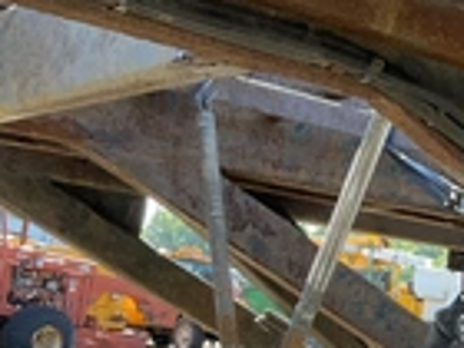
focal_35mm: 83
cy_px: 365
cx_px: 573
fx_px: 1113
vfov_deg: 17.3
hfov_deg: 21.7
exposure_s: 1/149
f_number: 1.8
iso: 20
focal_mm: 3
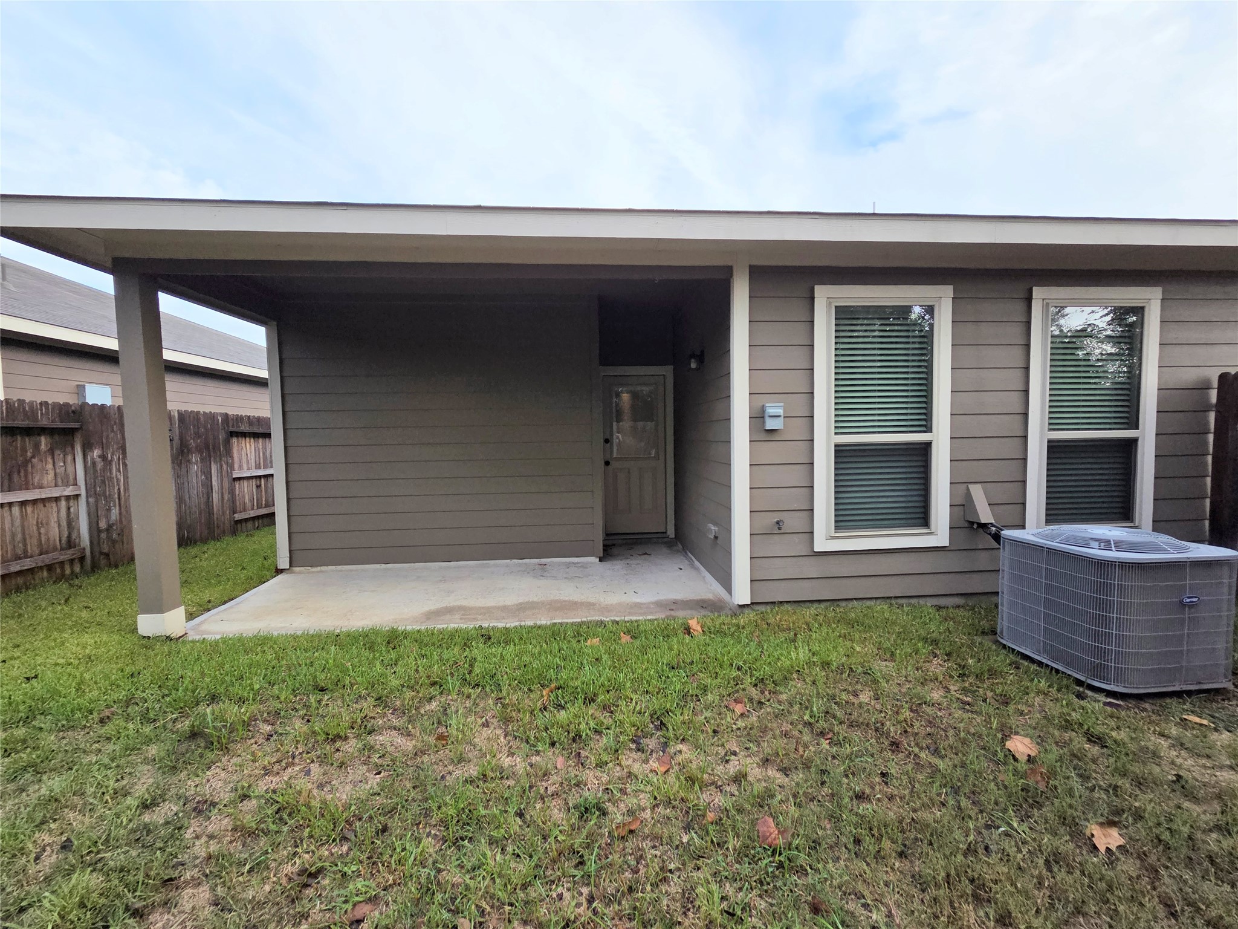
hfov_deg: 106.2
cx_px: 619
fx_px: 465
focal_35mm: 13
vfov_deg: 89.9
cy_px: 464
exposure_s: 1/2000
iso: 125
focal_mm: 2.2
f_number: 2.2
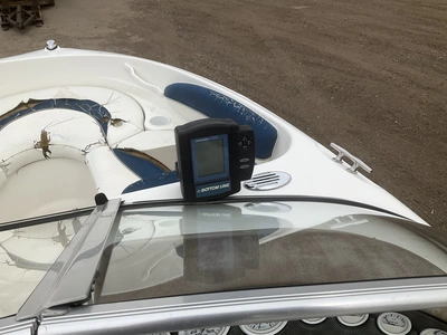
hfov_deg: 61.7
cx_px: 224
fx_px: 374
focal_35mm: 29
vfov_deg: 48.2
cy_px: 168
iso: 25
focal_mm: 3
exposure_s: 1/2141
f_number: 1.8
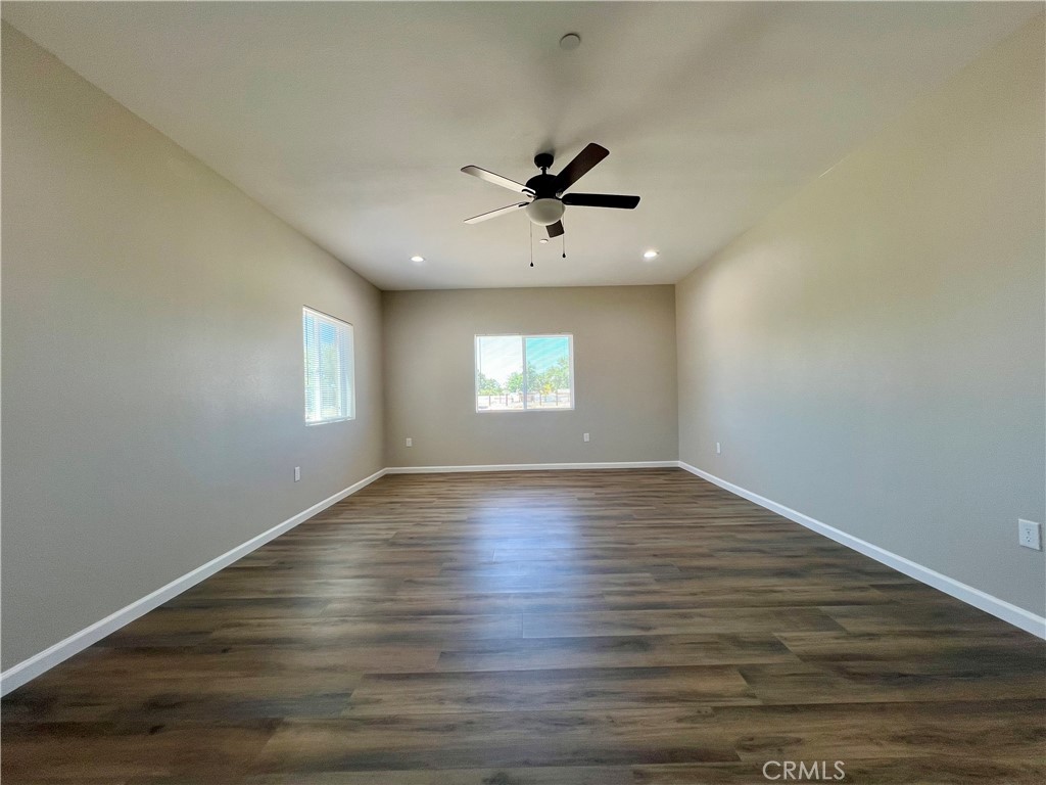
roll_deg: +2.3
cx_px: 523
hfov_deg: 106.2
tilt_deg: -0.3
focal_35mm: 13
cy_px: 392
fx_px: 393
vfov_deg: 89.9
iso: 100
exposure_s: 1/120
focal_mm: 1.57
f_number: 1.8
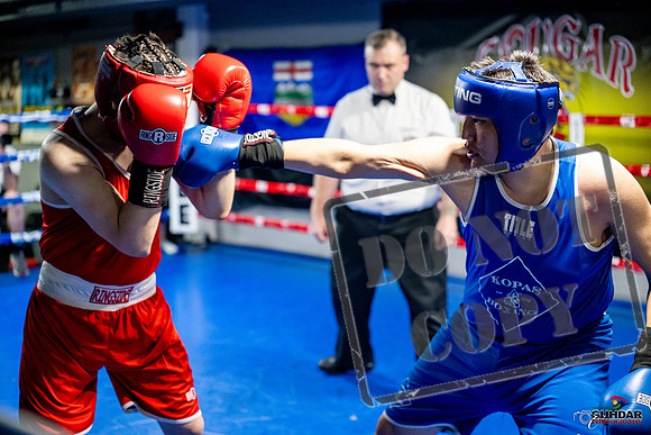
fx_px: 904
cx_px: 326
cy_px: 218
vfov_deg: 27.0
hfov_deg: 39.6
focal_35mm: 50
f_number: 2
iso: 4000
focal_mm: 50
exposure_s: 1/1000
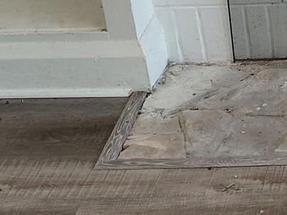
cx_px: 432
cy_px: -31
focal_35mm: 99
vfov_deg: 14.5
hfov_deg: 17.7
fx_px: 821
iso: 100
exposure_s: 1/120
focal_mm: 4.69
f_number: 1.8
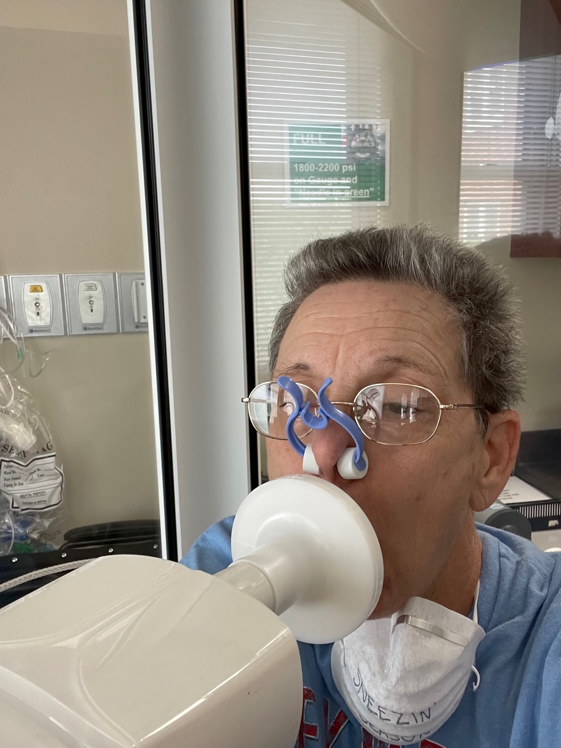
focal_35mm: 30
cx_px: 280
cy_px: 374
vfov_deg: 60.0
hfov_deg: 46.8
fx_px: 648
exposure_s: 1/60
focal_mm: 2.71
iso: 200
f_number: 2.2
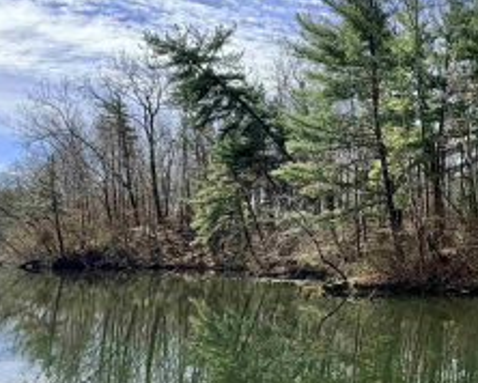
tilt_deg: +0.6
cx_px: 458
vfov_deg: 36.2
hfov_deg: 40.3
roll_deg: -0.4
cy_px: 252
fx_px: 581
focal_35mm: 41
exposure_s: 1/1017
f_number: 2.2
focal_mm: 2.22
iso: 25
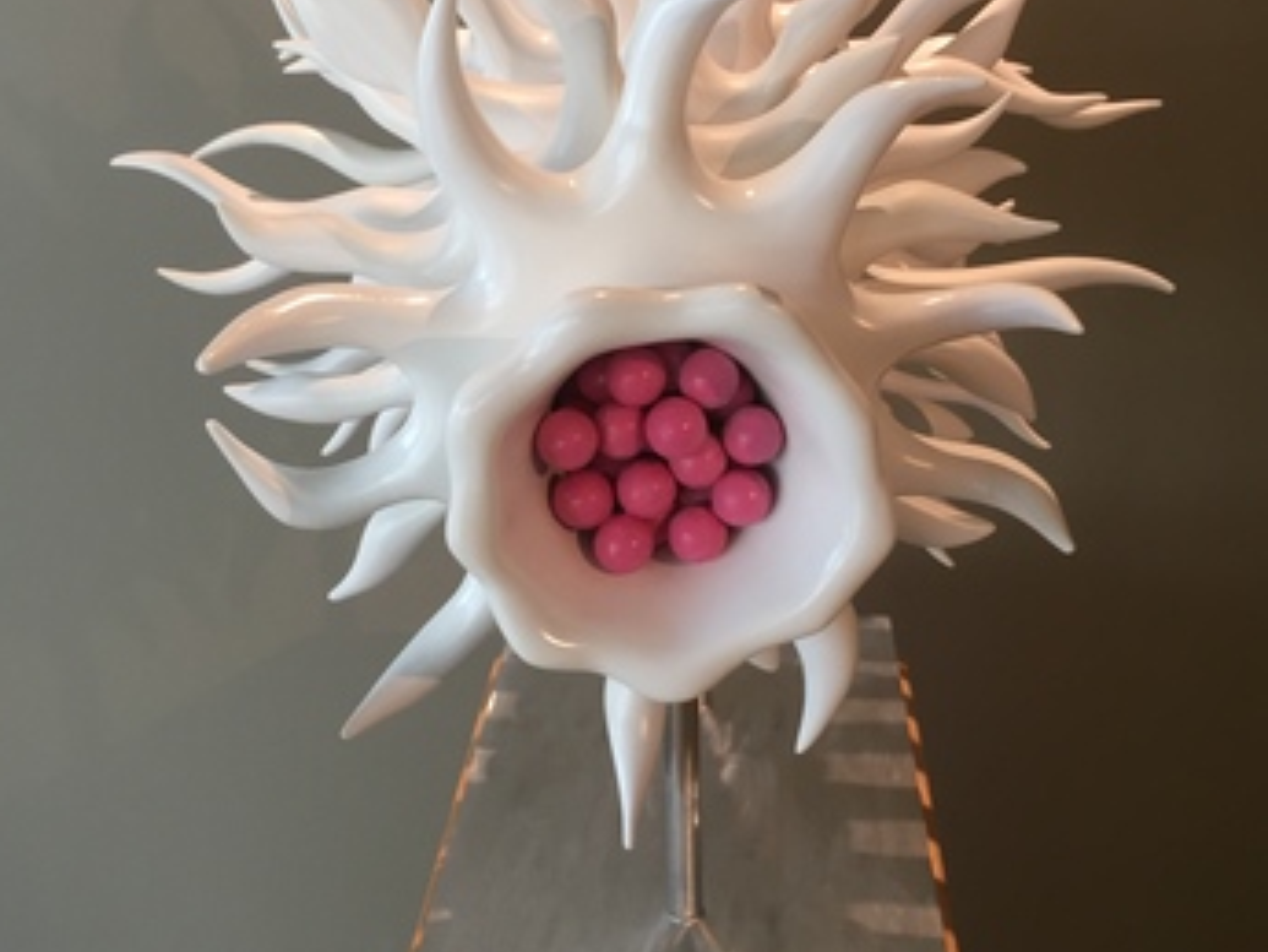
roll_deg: +2.0
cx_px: 641
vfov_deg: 34.2
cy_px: 368
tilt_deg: -17.7
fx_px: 1539
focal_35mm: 42
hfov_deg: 44.8
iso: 80
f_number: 2.2
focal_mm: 4.15
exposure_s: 1/30
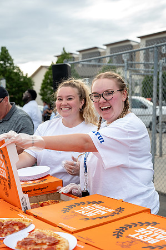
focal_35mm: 58
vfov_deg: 34.5
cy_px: 125
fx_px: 402
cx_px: 83
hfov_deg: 23.3
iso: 320
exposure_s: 1/320
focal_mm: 58
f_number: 5
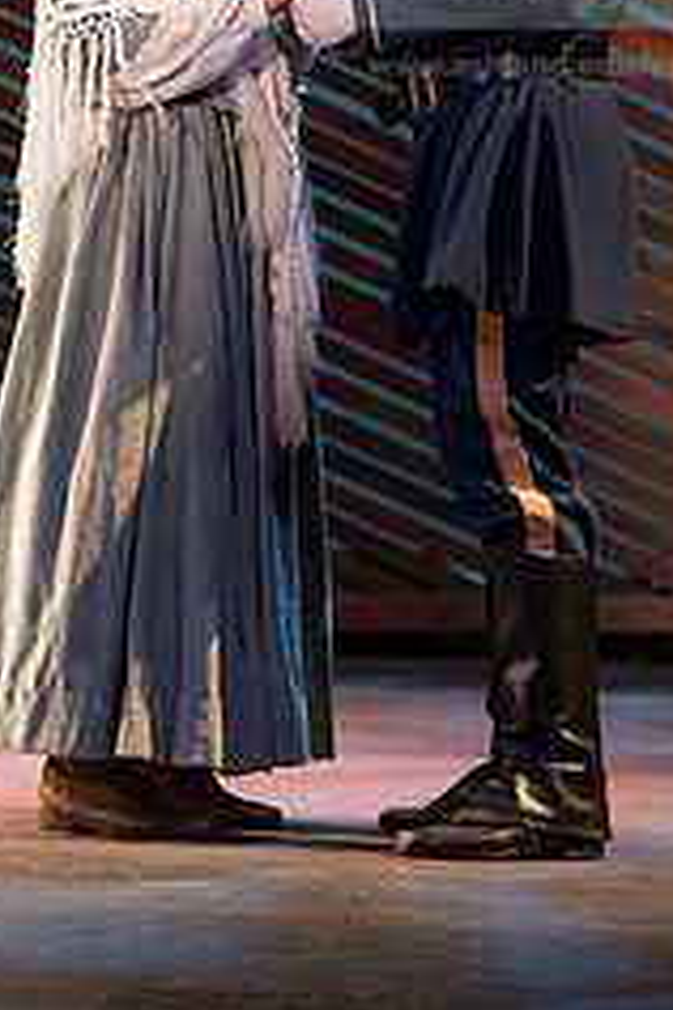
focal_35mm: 247
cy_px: 111
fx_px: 6926
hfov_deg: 5.6
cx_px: 268
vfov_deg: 8.3
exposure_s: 1/320
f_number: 4
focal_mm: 130
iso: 5000
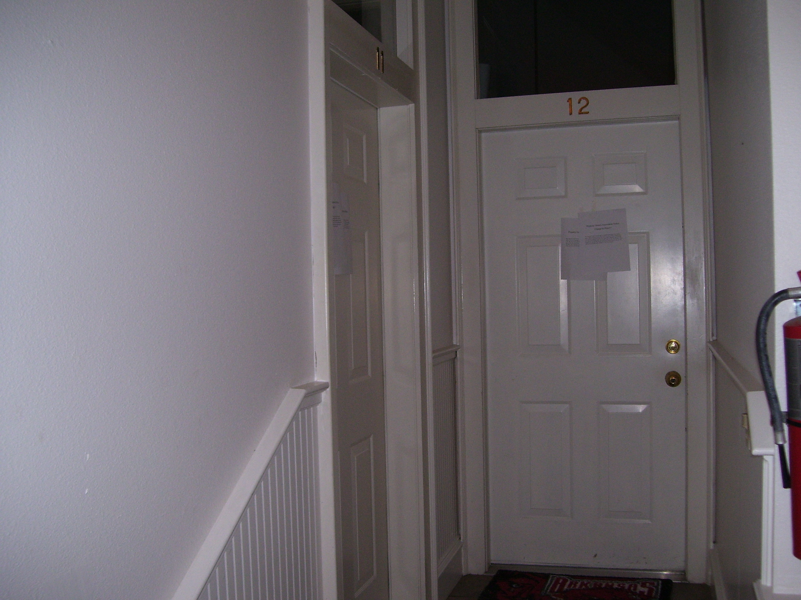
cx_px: 400
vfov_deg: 38.7
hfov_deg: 50.1
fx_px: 856
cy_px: 300
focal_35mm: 37
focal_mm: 6
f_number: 2.7
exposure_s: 1/60
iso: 125
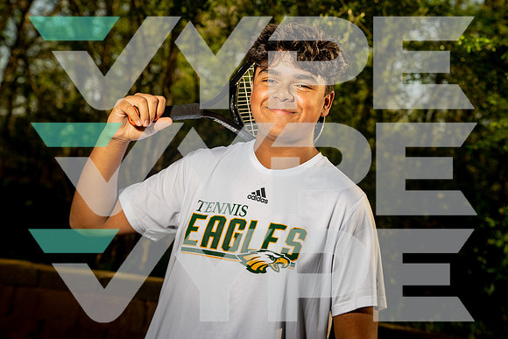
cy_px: 170
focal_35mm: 54
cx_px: 254
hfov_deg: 36.9
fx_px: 762
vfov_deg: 25.1
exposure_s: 1/250
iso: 125
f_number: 4.5
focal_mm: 54
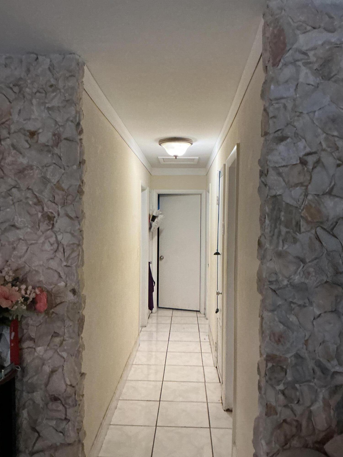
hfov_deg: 48.2
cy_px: 228
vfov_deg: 61.7
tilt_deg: -2.9
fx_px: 383
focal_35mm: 29
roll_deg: -2.0
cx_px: 172
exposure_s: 1/60
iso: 250
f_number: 1.8
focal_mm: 3
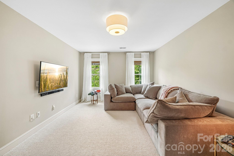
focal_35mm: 15
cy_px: 78
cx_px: 117
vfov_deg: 77.3
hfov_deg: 100.4
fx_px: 97
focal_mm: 10
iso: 400
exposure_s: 1/6
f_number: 8
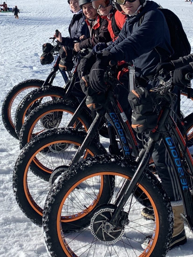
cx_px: 93
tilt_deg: +0.9
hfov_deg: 24.4
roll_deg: +2.4
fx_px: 446
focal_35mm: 60
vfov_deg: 30.6
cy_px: 22
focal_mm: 4.25
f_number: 1.8
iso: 25
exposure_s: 1/2481
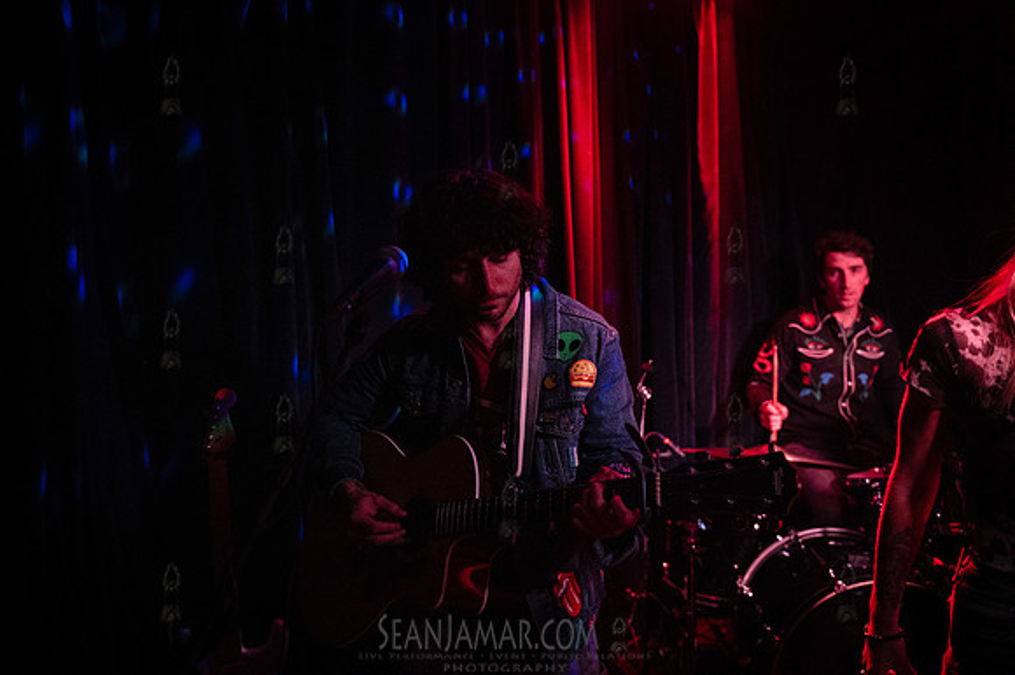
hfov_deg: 60.3
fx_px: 873
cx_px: 508
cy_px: 338
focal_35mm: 31
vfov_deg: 42.3
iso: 12800
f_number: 3.2
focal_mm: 31
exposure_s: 1/250
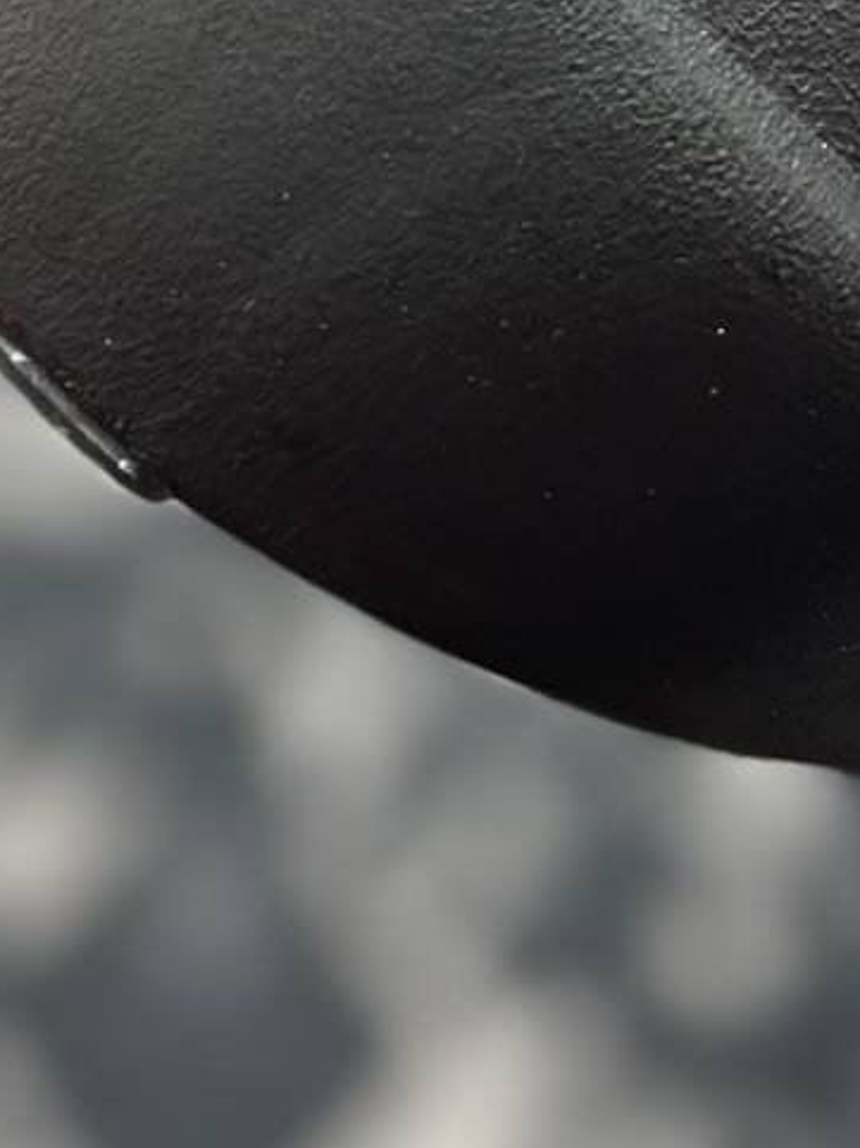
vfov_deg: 9.1
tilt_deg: -55.3
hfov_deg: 7.3
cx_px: 407
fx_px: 6764
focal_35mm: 204
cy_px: -1169
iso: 80
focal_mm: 6.86
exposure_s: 1/306
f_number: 1.78
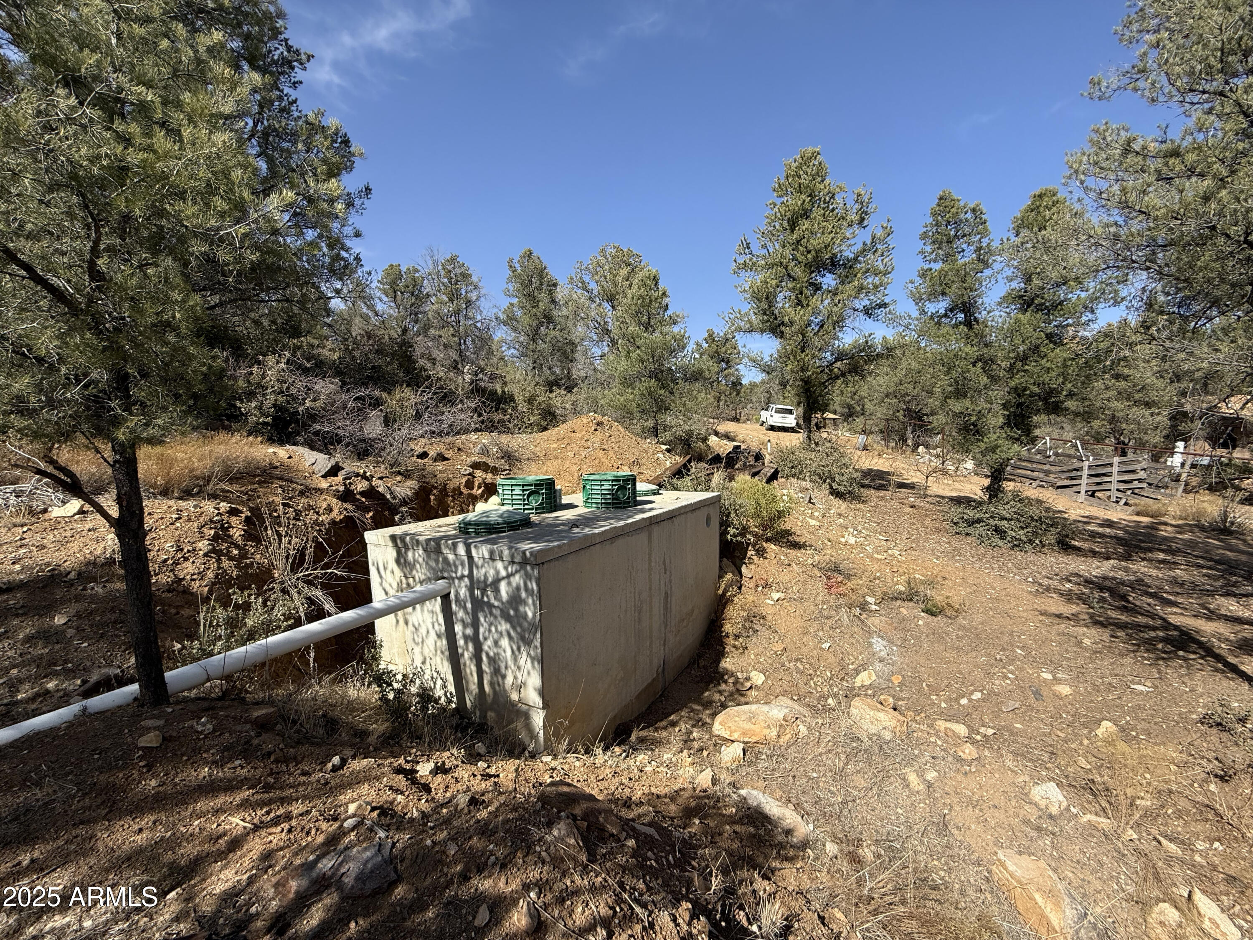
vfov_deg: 85.7
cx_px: 626
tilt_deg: -3.1
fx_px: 507
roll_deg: +1.2
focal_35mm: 14
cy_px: 470
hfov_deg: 102.1
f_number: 2.2
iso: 50
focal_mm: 2.22
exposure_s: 1/1795
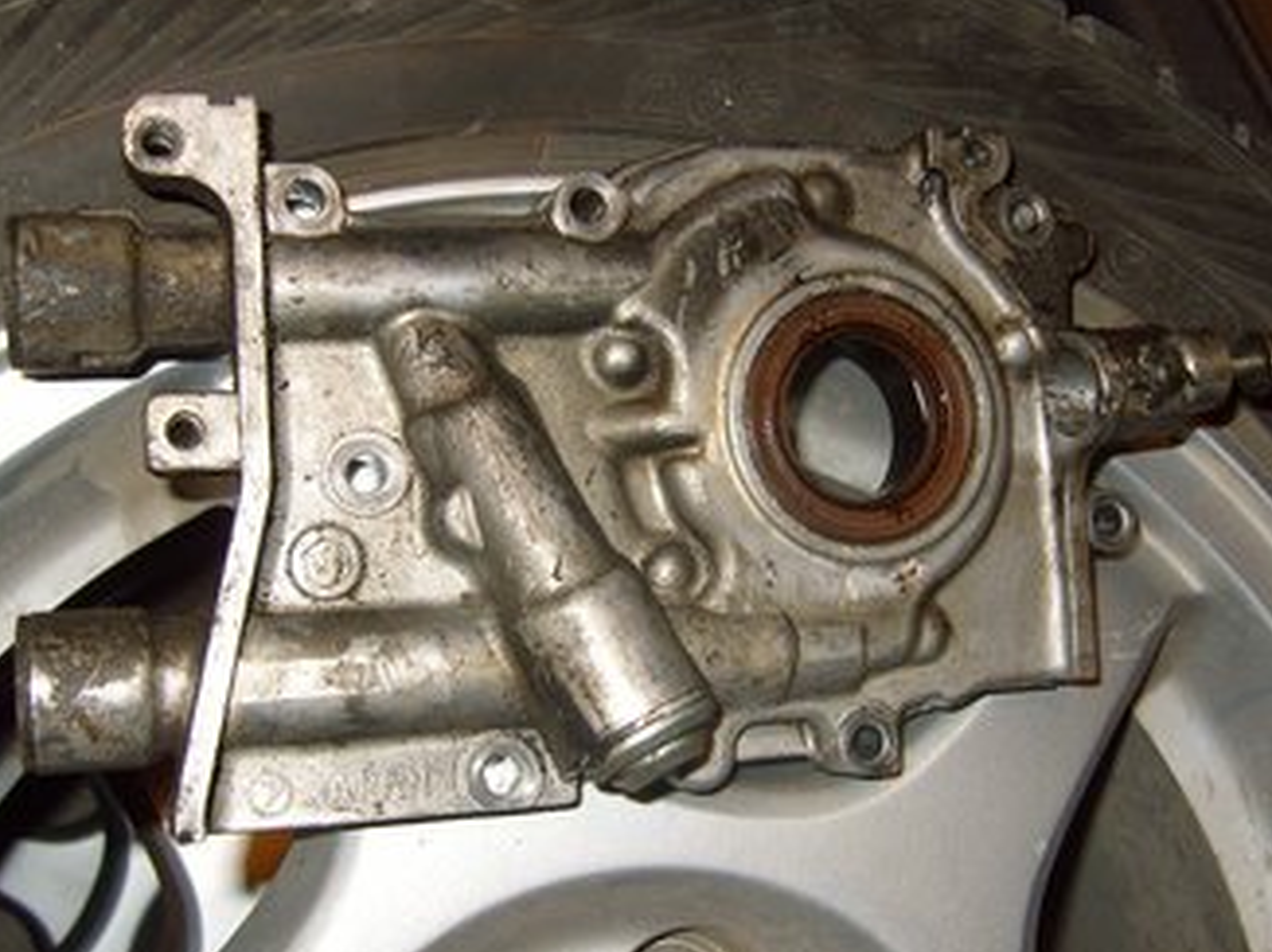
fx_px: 1579
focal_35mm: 43
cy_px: 503
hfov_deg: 43.9
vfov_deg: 33.5
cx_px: 620
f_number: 2.8
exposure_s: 1/30
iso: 100
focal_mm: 7.4
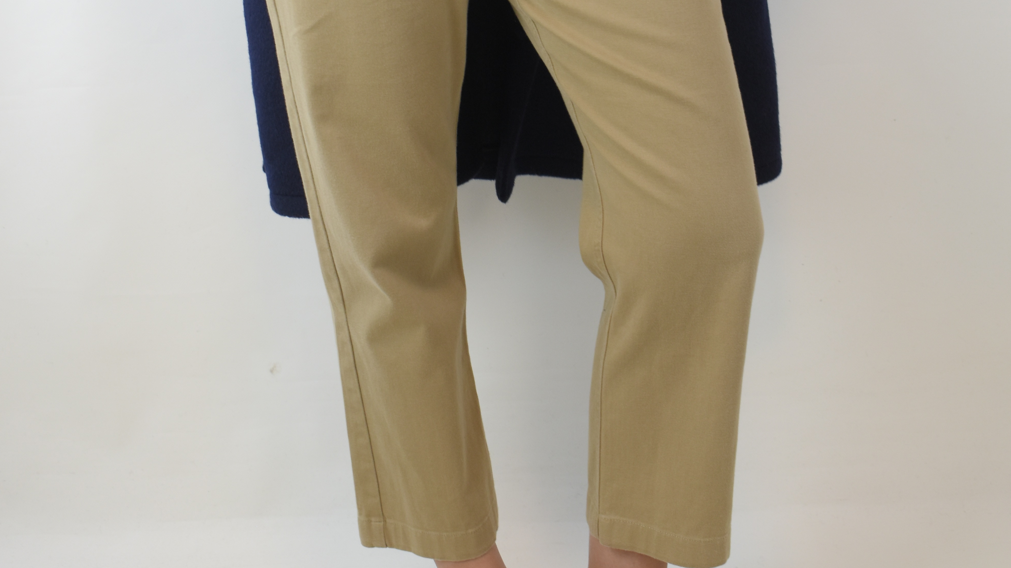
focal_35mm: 67
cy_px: 82
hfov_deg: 31.4
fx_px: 1796
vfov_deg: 17.8
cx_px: 507
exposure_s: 1/100
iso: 400
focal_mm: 28
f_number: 5
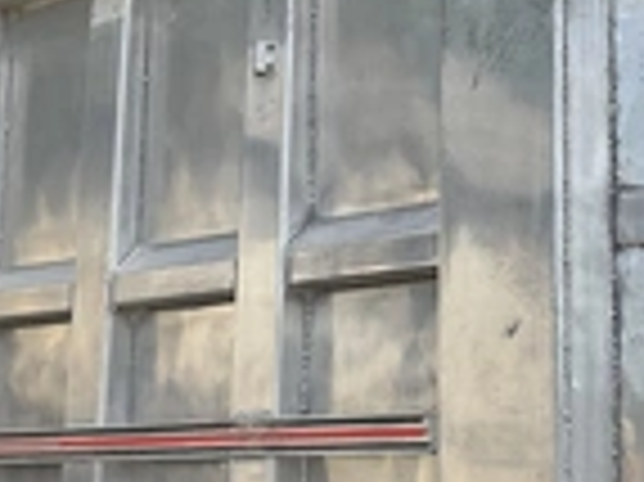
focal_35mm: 81
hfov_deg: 23.7
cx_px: 527
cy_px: 212
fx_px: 1506
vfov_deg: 18.2
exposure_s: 1/1342
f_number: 1.8
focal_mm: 3
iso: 25
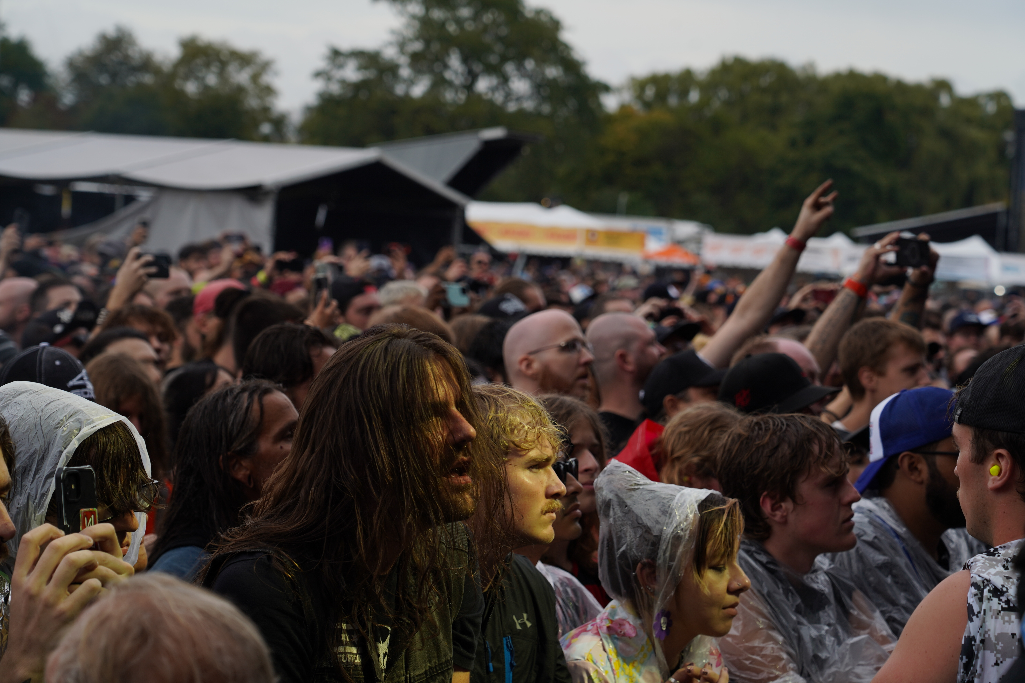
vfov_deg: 13.0
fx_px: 2989
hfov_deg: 19.5
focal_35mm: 105
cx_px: 512
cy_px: 342
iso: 100
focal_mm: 105
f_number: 6.3
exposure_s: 1/400
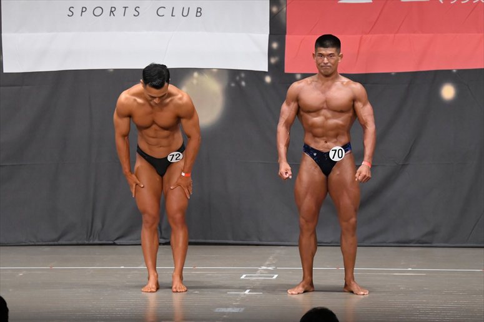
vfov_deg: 6.8
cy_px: 161
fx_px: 2714
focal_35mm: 202
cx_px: 242
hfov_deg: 10.2
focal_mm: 135
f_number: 5.6
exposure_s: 1/400
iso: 6400
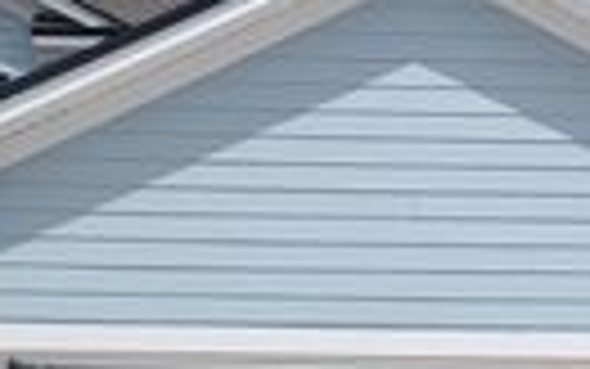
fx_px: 1560
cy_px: 410
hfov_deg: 21.4
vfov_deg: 13.2
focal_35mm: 97
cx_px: 293
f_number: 1.68
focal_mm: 6.9
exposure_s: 1/2320
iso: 22
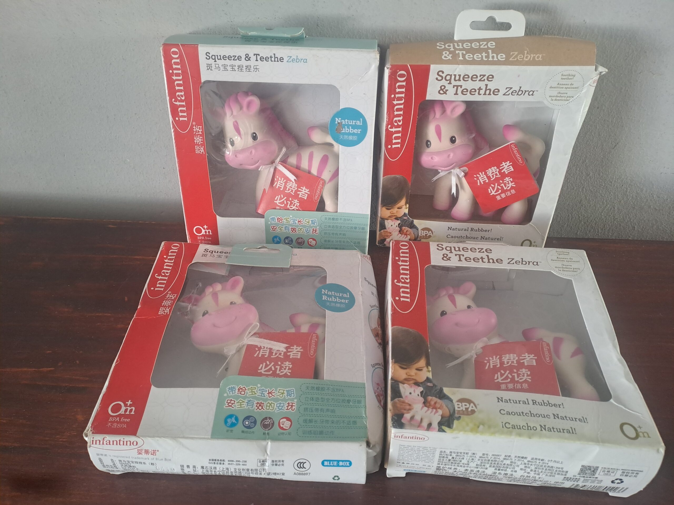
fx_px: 487
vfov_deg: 54.9
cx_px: 337
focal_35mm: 25
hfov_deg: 69.4
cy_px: 252
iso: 200
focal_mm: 4.65
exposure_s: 1/50
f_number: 1.8
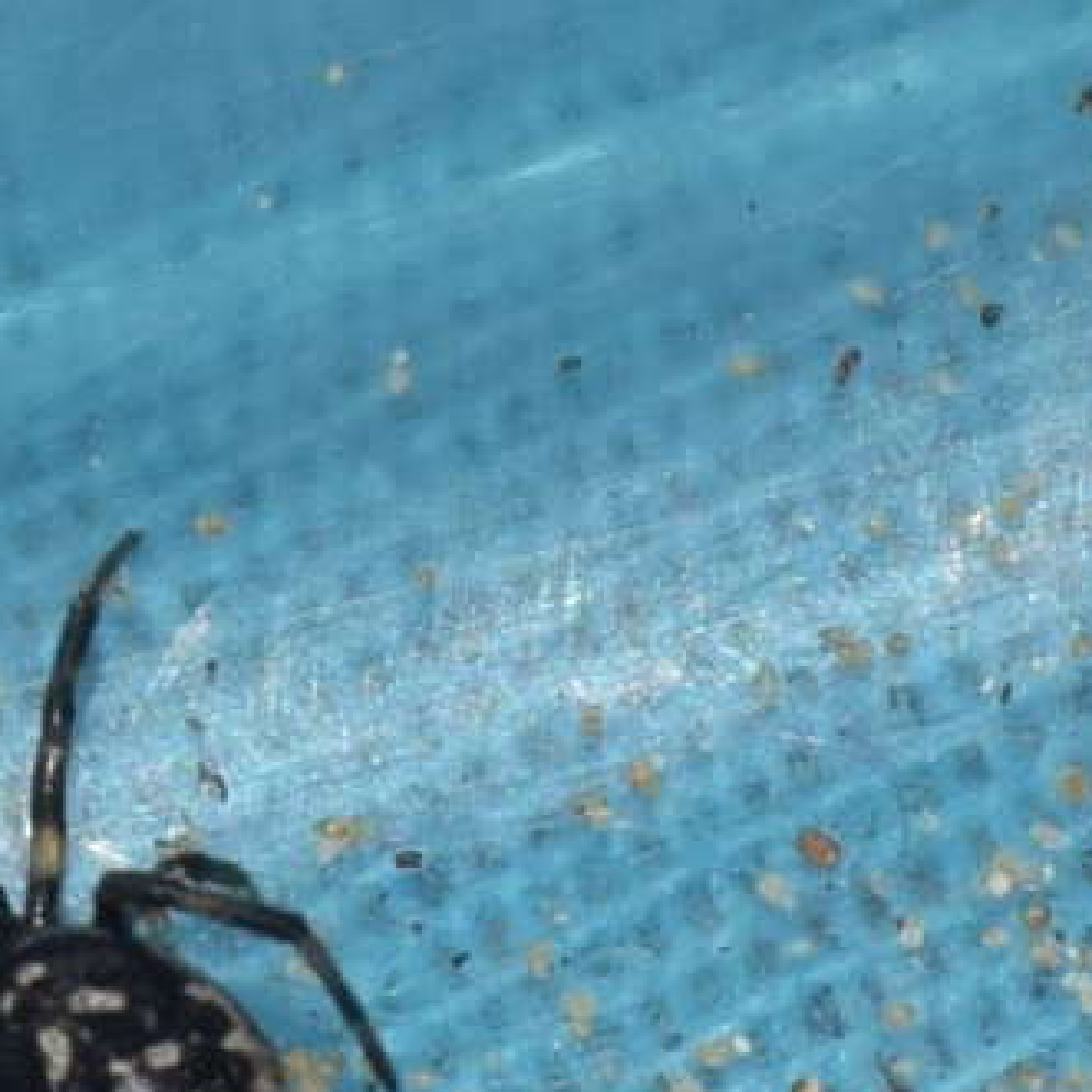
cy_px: 973
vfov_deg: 3.4
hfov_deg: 3.4
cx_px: 79
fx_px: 18452
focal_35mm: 517
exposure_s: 1/60
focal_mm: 140
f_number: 8
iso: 100
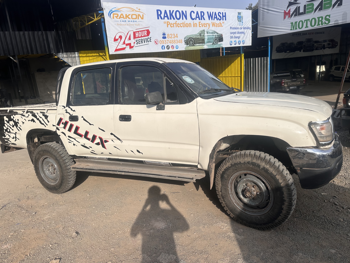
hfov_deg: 69.4
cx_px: 177
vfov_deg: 54.9
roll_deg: +4.7
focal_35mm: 25
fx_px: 253
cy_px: 131
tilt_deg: -14.4
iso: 80
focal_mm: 6.86
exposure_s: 1/6211
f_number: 1.78
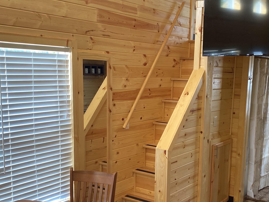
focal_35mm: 44
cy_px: 138
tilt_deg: -11.4
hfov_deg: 42.9
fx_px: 342
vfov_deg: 32.5
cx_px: 146
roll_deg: -1.4
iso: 125
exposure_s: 1/105
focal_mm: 4.25
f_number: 1.8
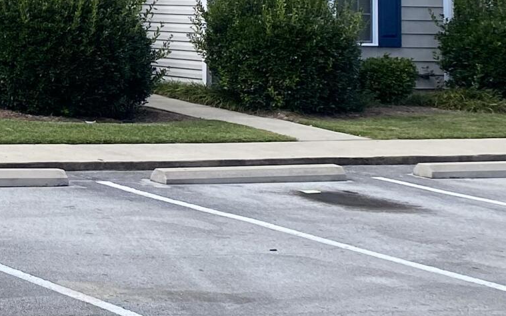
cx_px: -315
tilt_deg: +1.9
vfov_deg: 11.7
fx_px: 1503
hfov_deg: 16.8
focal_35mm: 109
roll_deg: -1.8
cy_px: -89
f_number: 1.8
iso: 32
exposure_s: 1/1543
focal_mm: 4.25
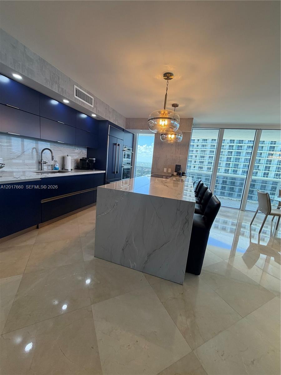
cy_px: 188
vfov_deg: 102.1
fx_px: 152
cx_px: 140
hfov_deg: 85.7
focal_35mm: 14
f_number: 2.2
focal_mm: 2.22
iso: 125
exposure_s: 1/120
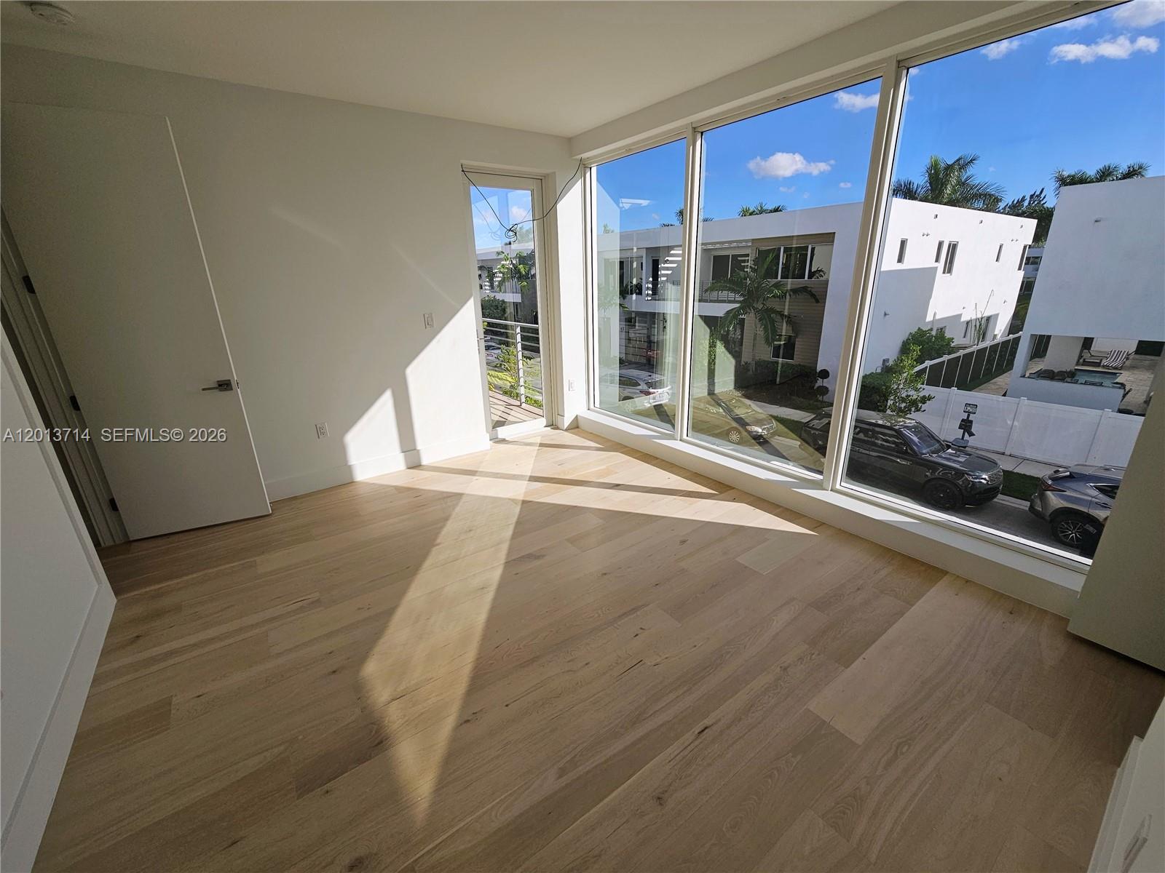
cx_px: 582
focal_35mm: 13
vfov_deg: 89.9
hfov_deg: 106.2
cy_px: 436
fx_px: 438
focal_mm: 2.2
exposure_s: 1/438
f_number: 2.2
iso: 50
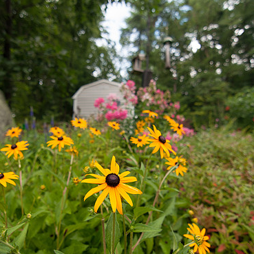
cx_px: 116
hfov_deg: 69.5
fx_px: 183
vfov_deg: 69.6
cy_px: 130
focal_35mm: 22
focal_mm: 11
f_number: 2.8
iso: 200
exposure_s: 1/250
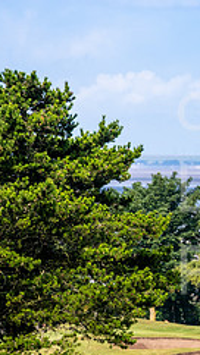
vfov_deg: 2.9
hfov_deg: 1.6
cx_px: 371
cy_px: 202
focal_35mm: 752
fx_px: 7095
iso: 250
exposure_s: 1/1600
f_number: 6.3
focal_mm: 300
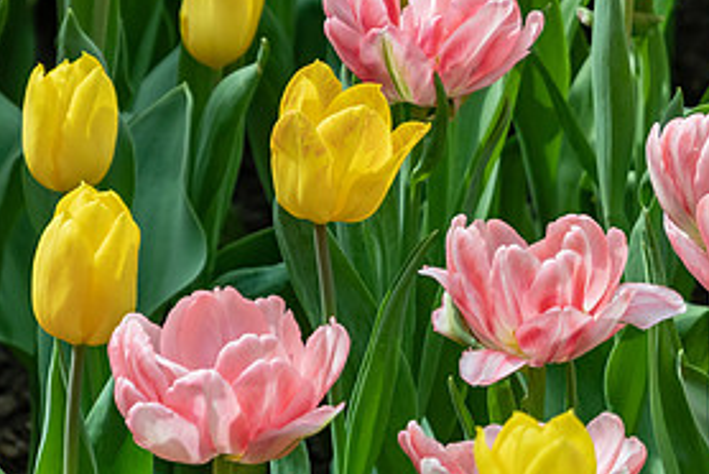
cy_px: 90
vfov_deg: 1.8
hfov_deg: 2.7
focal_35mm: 750
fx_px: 14786
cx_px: 548
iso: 400
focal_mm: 240
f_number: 8
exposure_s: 1/500
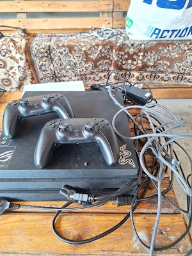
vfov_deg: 73.9
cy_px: 128
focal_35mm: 23
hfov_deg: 58.9
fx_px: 170
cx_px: 96
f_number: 1.8
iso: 40
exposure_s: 1/50
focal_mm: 5.54
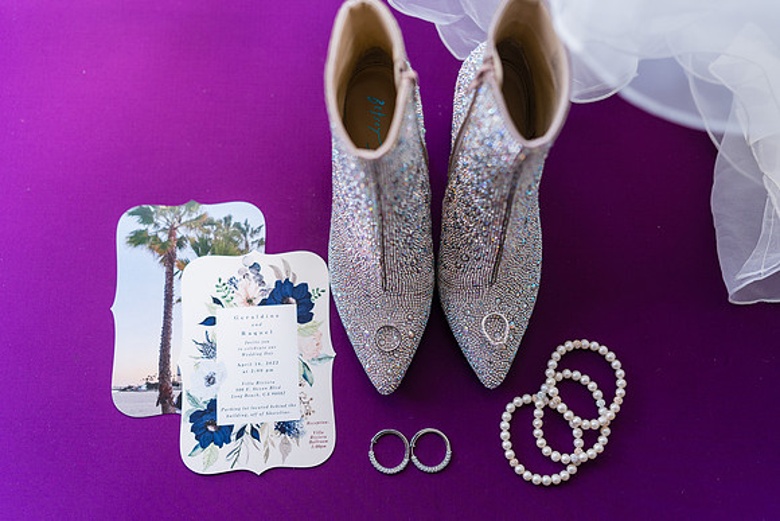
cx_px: 390
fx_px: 758
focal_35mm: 35
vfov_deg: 37.9
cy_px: 260
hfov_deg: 54.4
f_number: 2
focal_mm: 35
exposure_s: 1/250
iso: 200
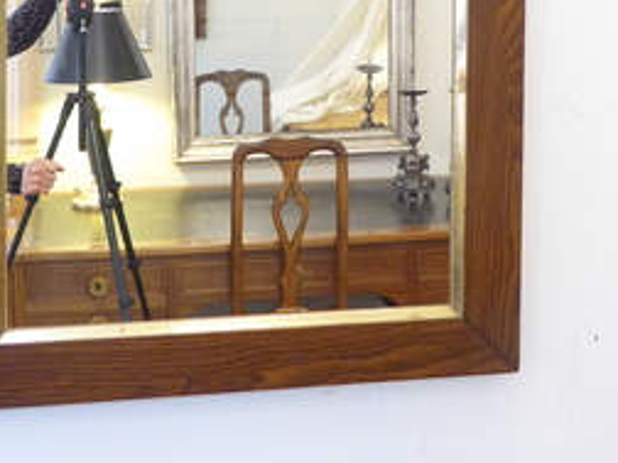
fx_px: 1232
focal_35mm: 69
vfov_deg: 20.9
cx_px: 358
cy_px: 56
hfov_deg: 28.1
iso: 400
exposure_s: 1/10
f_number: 3.5
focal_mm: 5
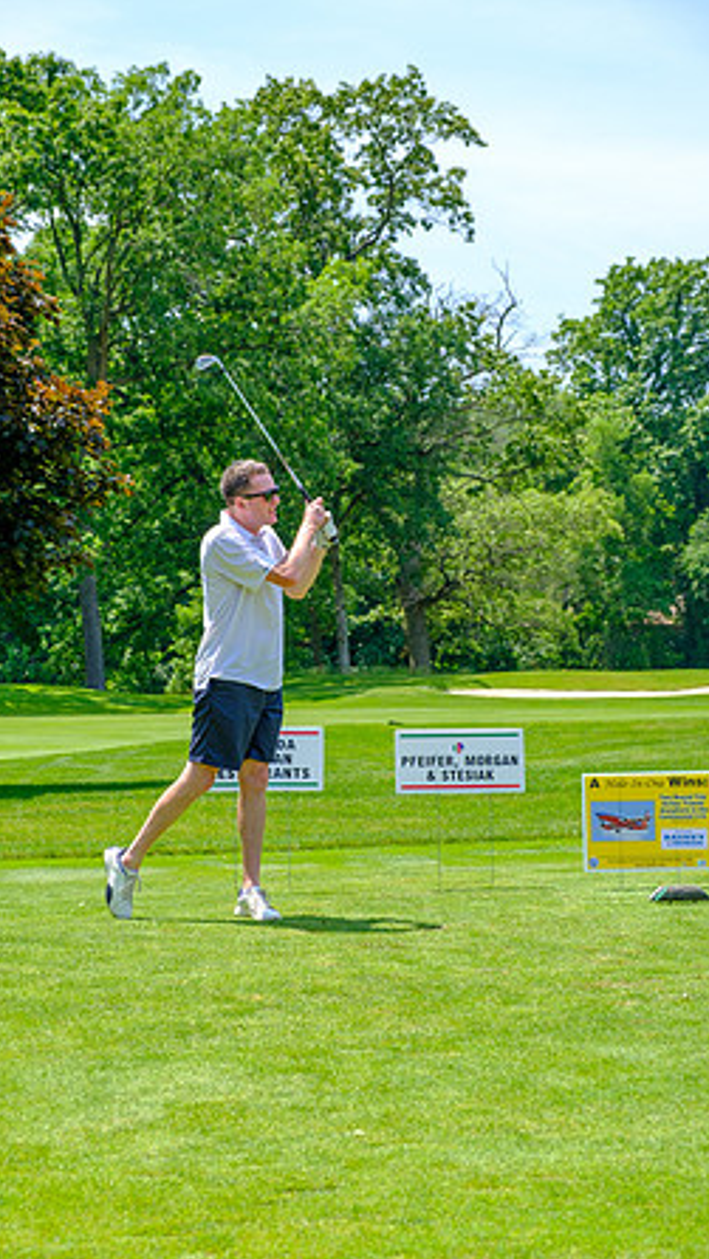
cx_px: 330
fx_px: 2439
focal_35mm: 73
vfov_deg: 29.0
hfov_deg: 16.5
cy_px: 632
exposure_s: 1/500
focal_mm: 46.3
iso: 200
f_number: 5
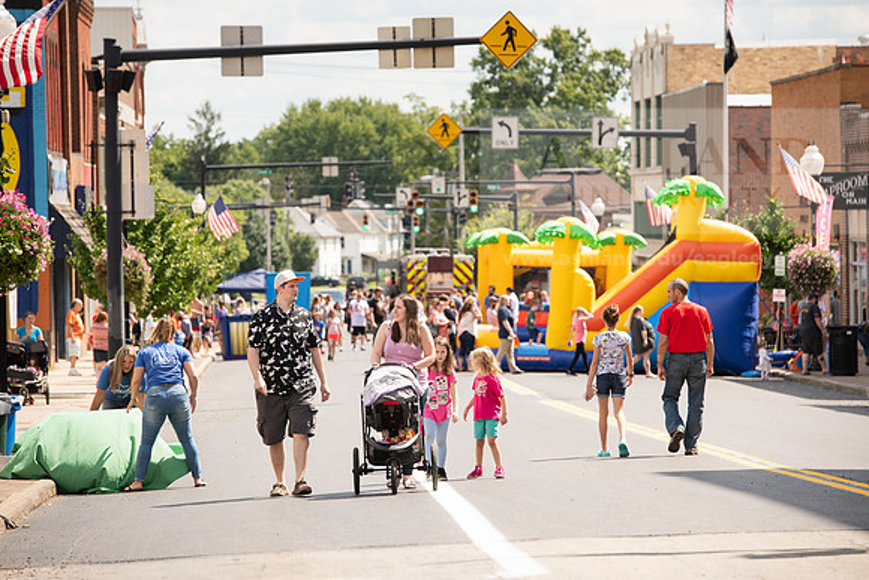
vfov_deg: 7.9
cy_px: 290
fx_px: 4225
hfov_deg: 11.7
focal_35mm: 175
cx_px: 434
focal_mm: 175
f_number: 6.3
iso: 200
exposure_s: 1/500
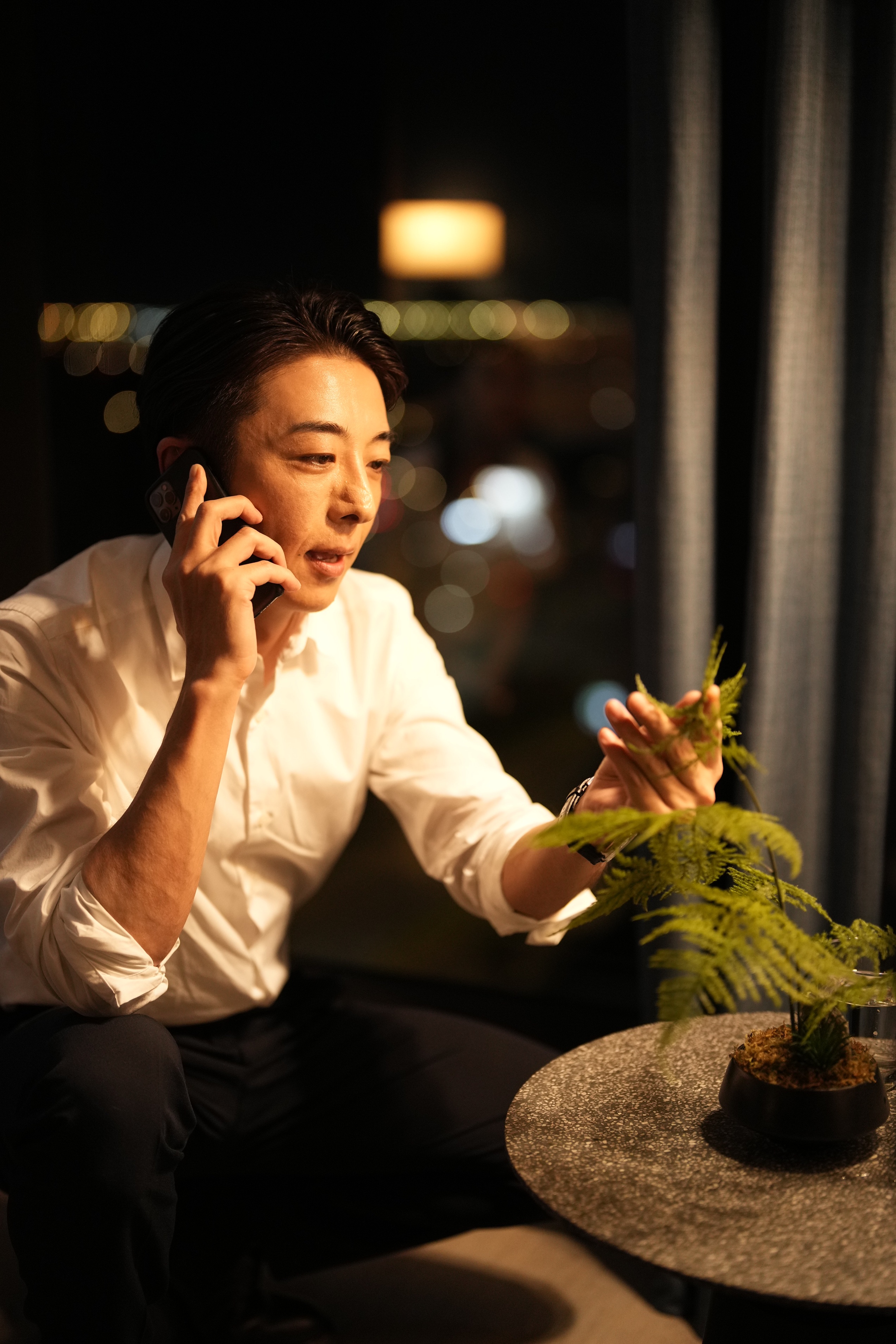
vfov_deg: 39.6
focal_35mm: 50
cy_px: 672
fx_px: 1867
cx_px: 448
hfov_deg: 27.0
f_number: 1.2
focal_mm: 50
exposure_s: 1/200
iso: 1600
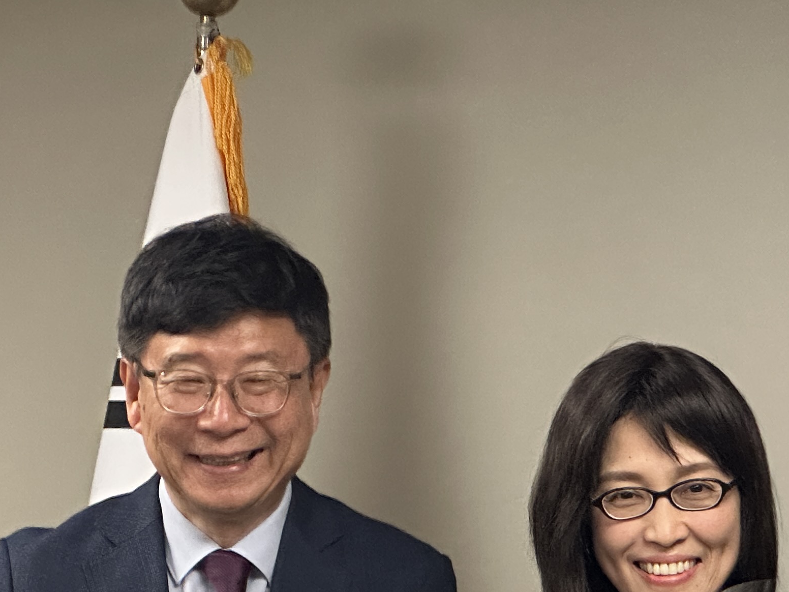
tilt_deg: -4.4
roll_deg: +0.5
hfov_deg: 9.9
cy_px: 637
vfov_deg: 7.4
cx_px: 397
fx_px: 4559
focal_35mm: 200
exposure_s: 1/60
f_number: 2.8
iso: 400
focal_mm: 9
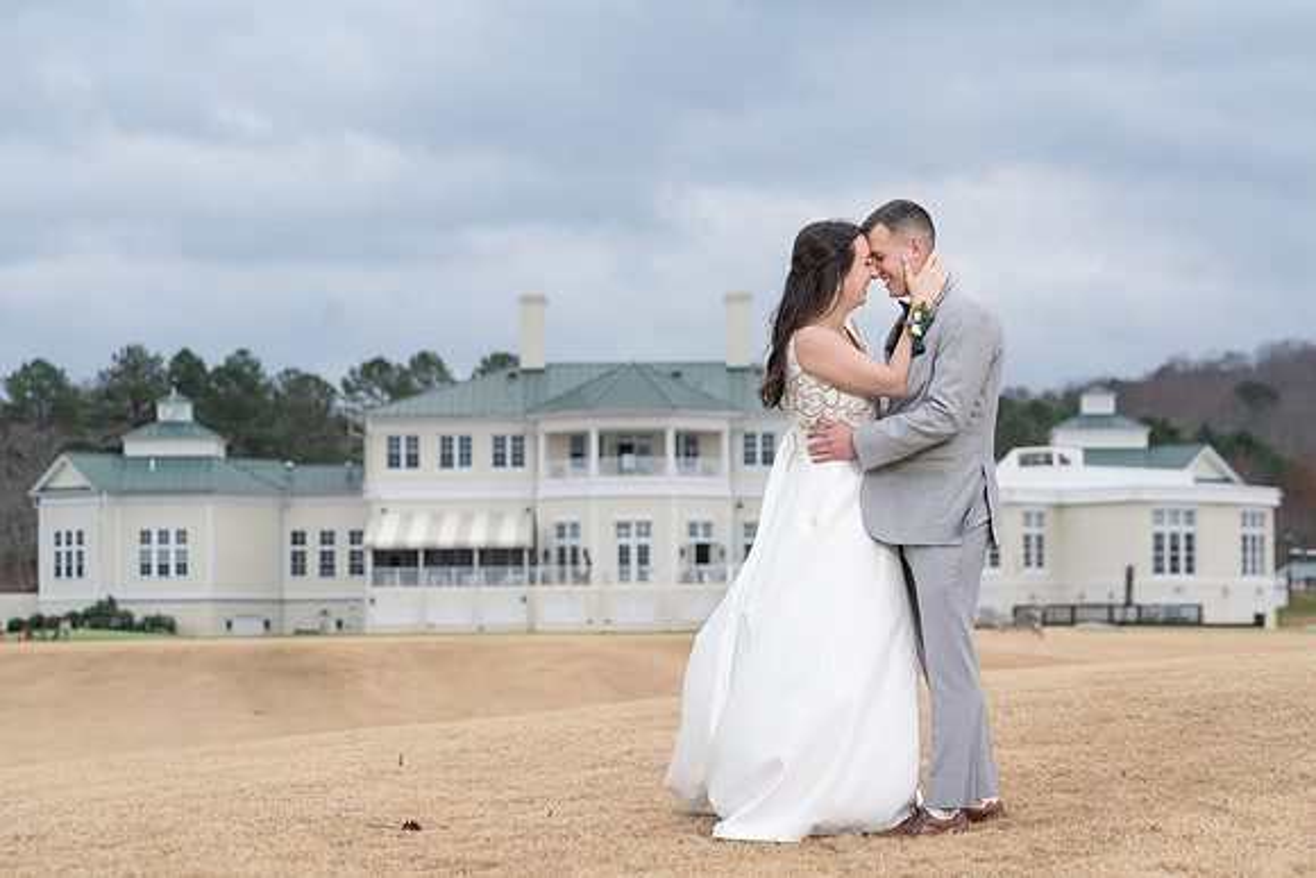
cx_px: 683
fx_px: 4507
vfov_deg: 11.1
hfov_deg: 16.6
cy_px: 456
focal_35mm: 123
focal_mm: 117
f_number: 5.6
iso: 320
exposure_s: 1/250
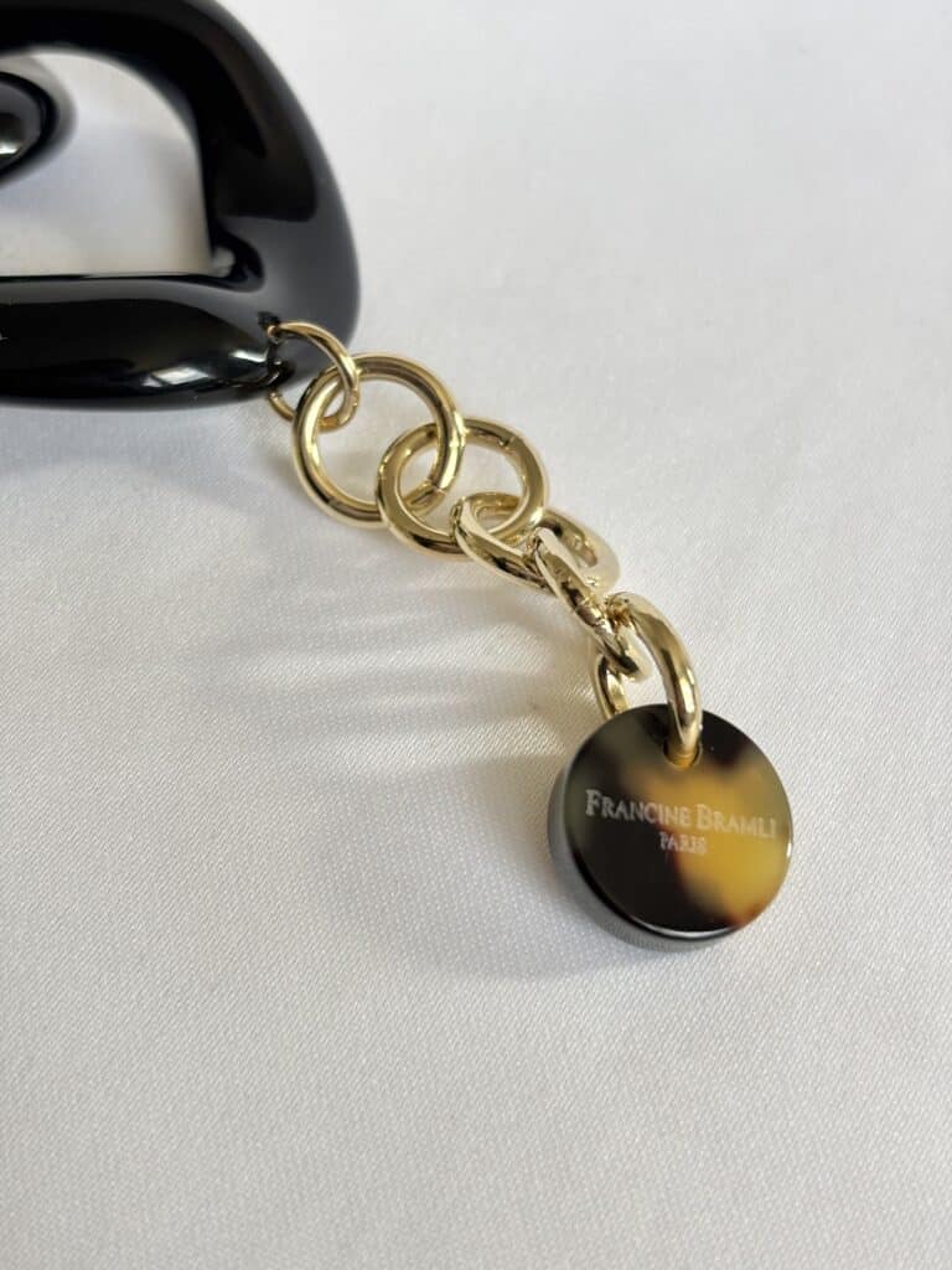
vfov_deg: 36.8
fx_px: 1907
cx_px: 476
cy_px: 635
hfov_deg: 28.0
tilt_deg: -59.1
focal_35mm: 52
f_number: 1.6
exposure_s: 1/213
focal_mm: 5.96
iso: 32
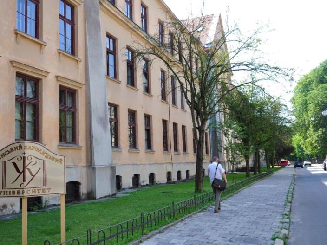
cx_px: 148
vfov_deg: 39.7
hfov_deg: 51.3
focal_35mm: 36
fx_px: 340
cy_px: 122
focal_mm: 22
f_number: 3.5
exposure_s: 1/400
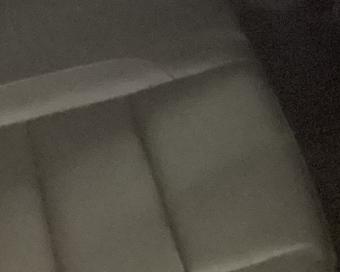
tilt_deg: -24.0
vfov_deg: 10.1
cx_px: 173
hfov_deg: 12.9
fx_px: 1499
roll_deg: +0.2
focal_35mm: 149
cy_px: -105
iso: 800
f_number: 2.4
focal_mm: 3.3
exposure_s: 1/17
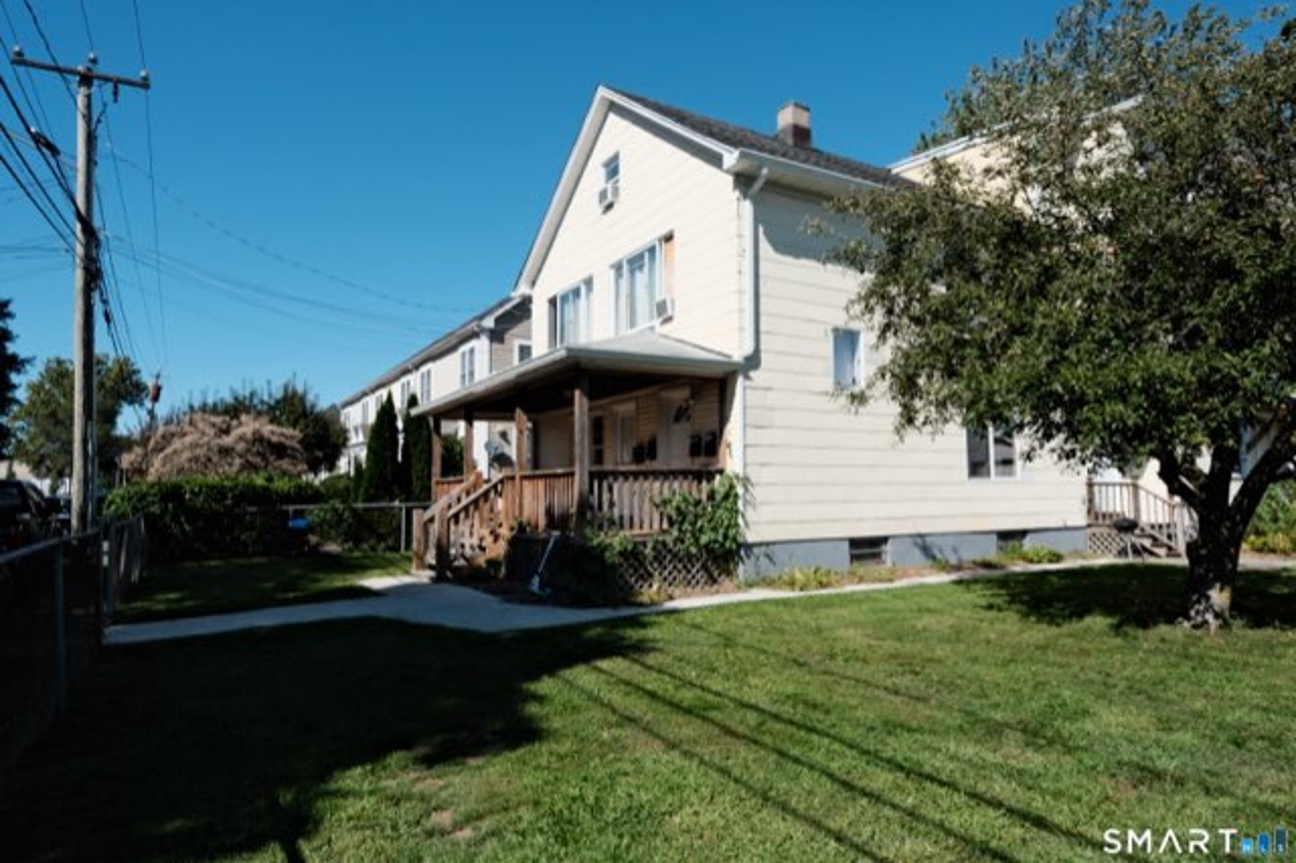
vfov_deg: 59.4
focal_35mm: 21
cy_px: 432
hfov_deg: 81.2
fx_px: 756
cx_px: 648
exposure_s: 1/1400
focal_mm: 14.2
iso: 320
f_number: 5.6
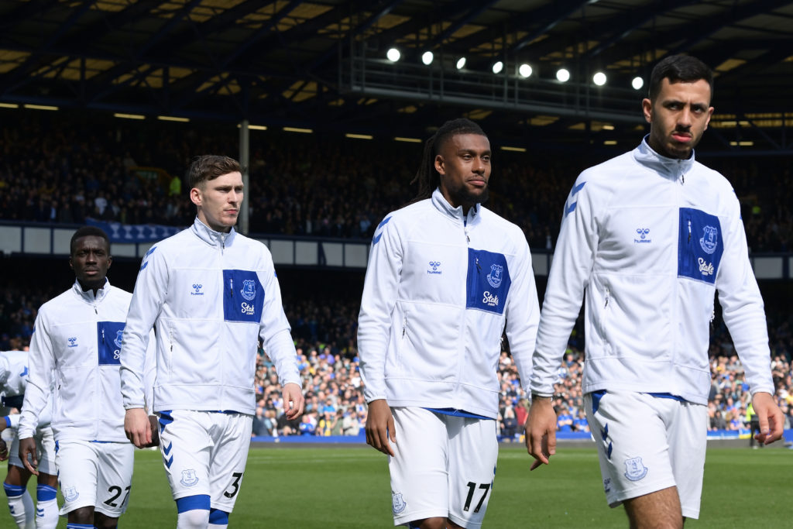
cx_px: 396
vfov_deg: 18.2
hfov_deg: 27.0
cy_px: 264
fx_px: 1652
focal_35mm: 75
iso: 500
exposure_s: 1/2500
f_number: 5.6
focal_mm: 75
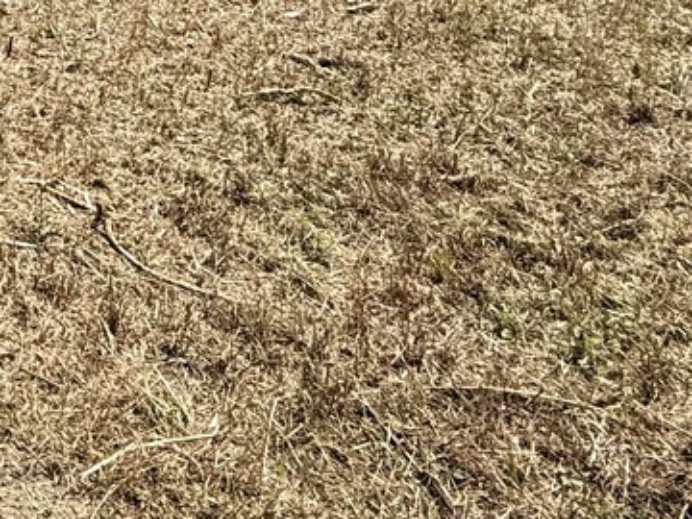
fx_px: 1119
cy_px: -144
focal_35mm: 56
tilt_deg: -9.3
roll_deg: +1.9
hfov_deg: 27.9
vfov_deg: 23.3
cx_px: -231
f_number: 2.2
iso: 50
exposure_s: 1/1534
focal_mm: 2.22
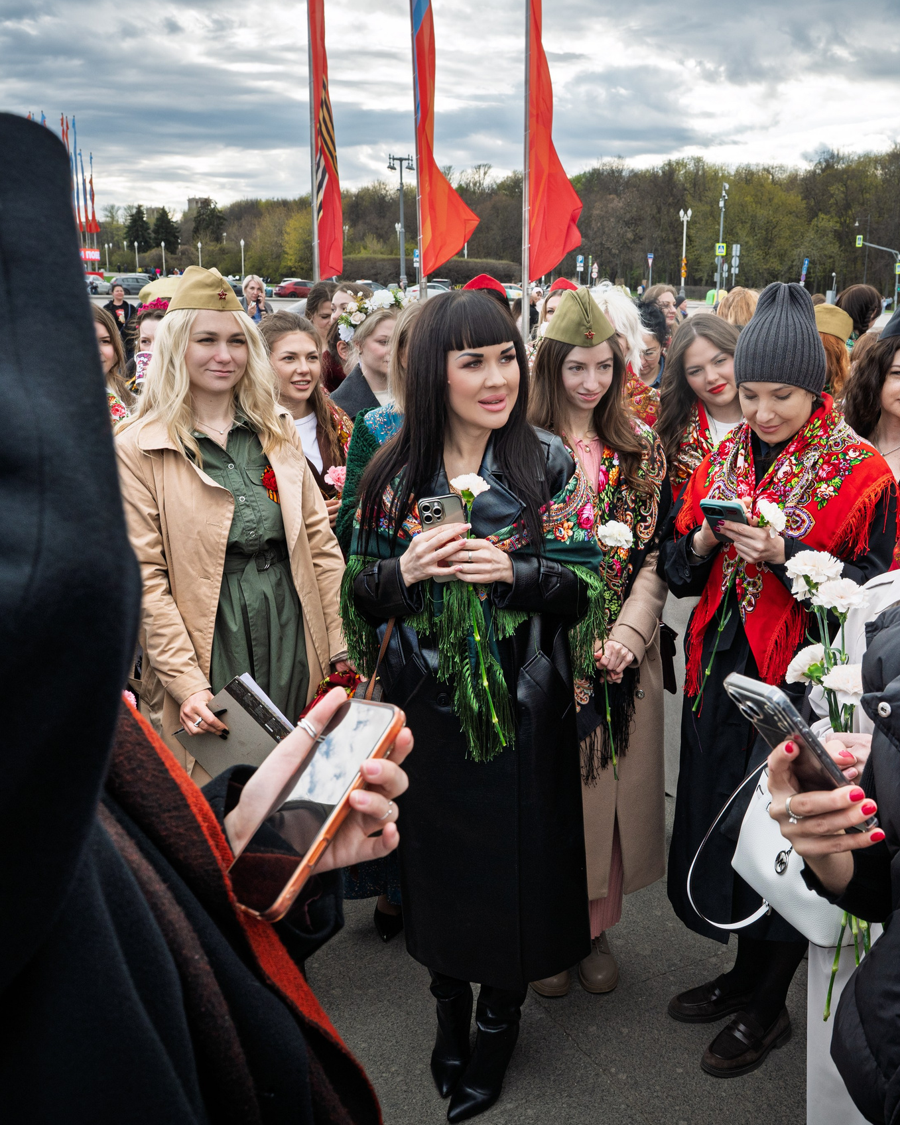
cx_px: 563
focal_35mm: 34
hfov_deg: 43.0
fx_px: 1132
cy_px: 565
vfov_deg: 52.8
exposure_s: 1/250
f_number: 8
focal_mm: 24
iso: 200
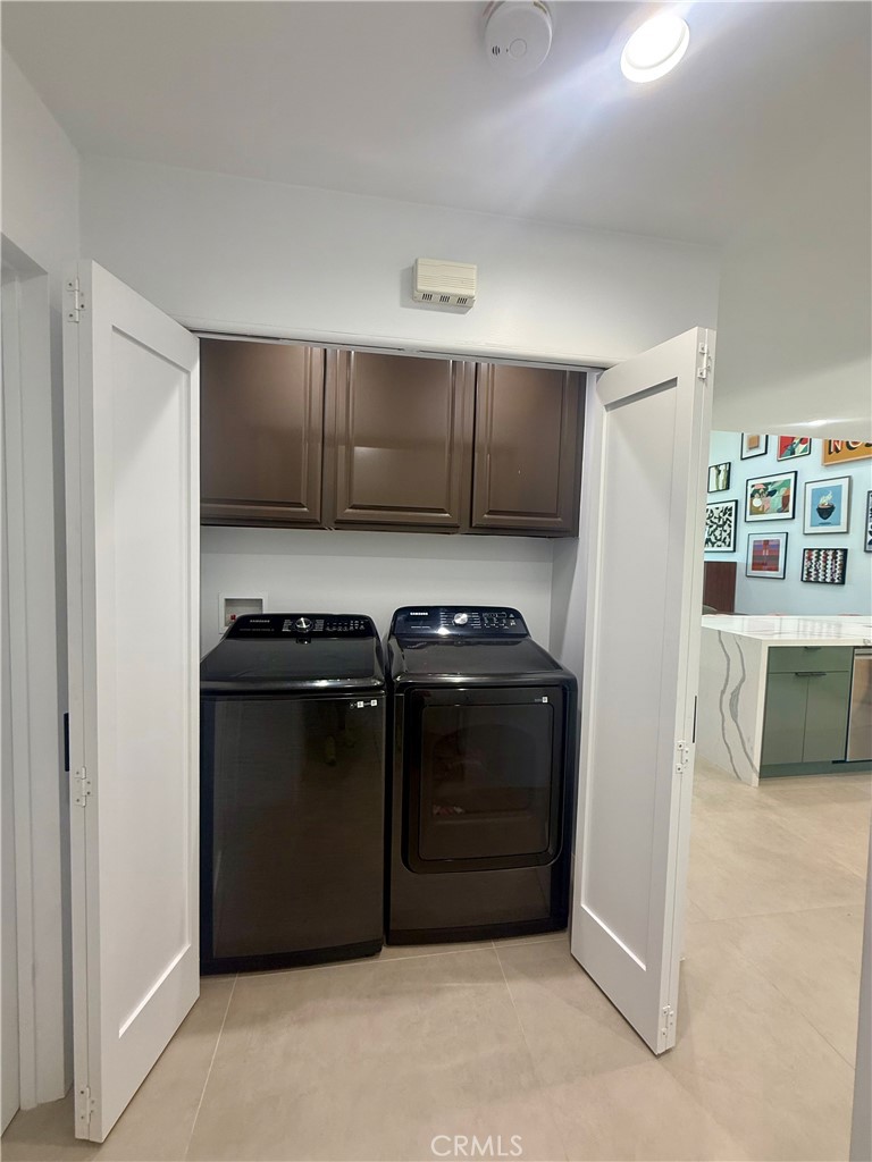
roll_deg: -0.8
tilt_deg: -2.3
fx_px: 470
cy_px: 581
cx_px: 436
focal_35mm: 14
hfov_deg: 85.7
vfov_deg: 102.1
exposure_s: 1/40
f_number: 2.2
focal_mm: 2.22
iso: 80
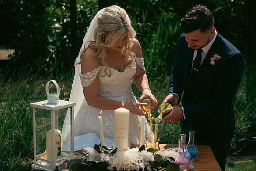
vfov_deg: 20.6
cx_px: 128
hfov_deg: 30.5
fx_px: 469
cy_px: 86
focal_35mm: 66
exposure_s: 1/1600
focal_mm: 66
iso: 80
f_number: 3.5
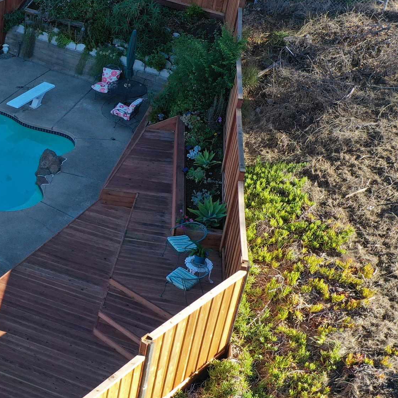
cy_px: 184
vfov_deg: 26.5
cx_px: -118
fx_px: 846
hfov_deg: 23.4
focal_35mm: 65
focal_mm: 10.26
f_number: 4.5
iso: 100
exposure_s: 1/160
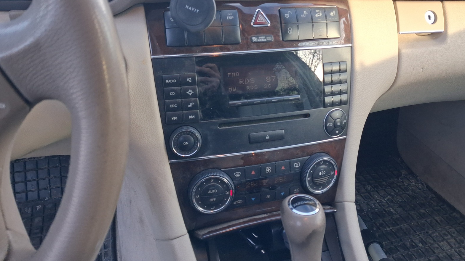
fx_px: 370
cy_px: 90
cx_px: 234
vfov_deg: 38.5
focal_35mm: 30
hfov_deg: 64.3
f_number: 1.8
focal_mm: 4
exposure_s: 1/100
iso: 100
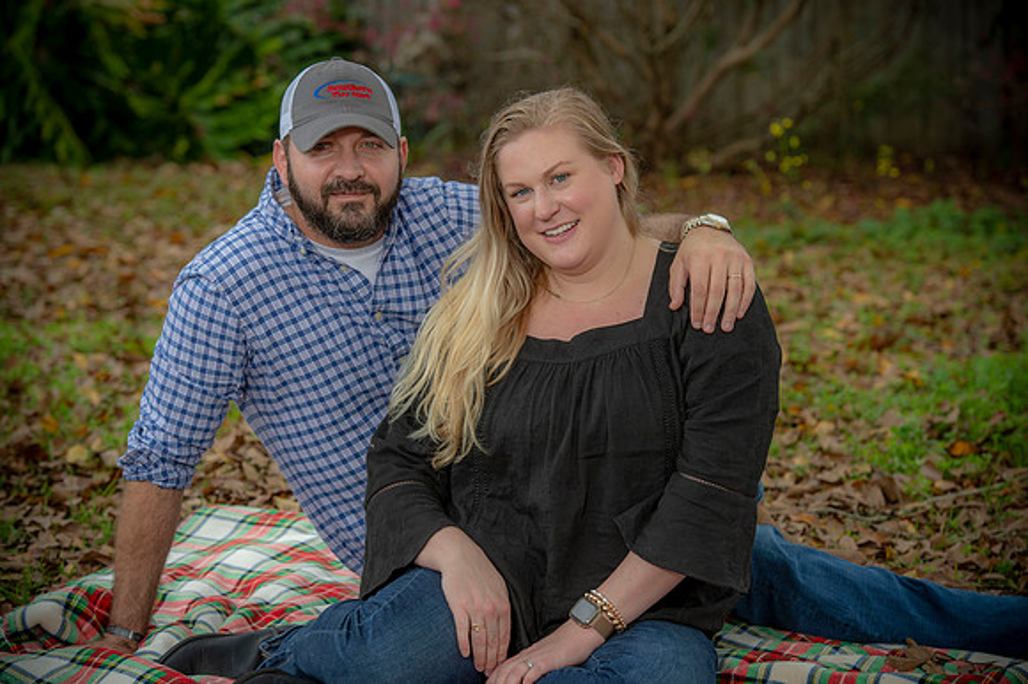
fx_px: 3310
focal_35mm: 116
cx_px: 514
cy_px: 342
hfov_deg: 17.7
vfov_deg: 11.8
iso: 160
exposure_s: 1/200
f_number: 5
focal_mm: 116
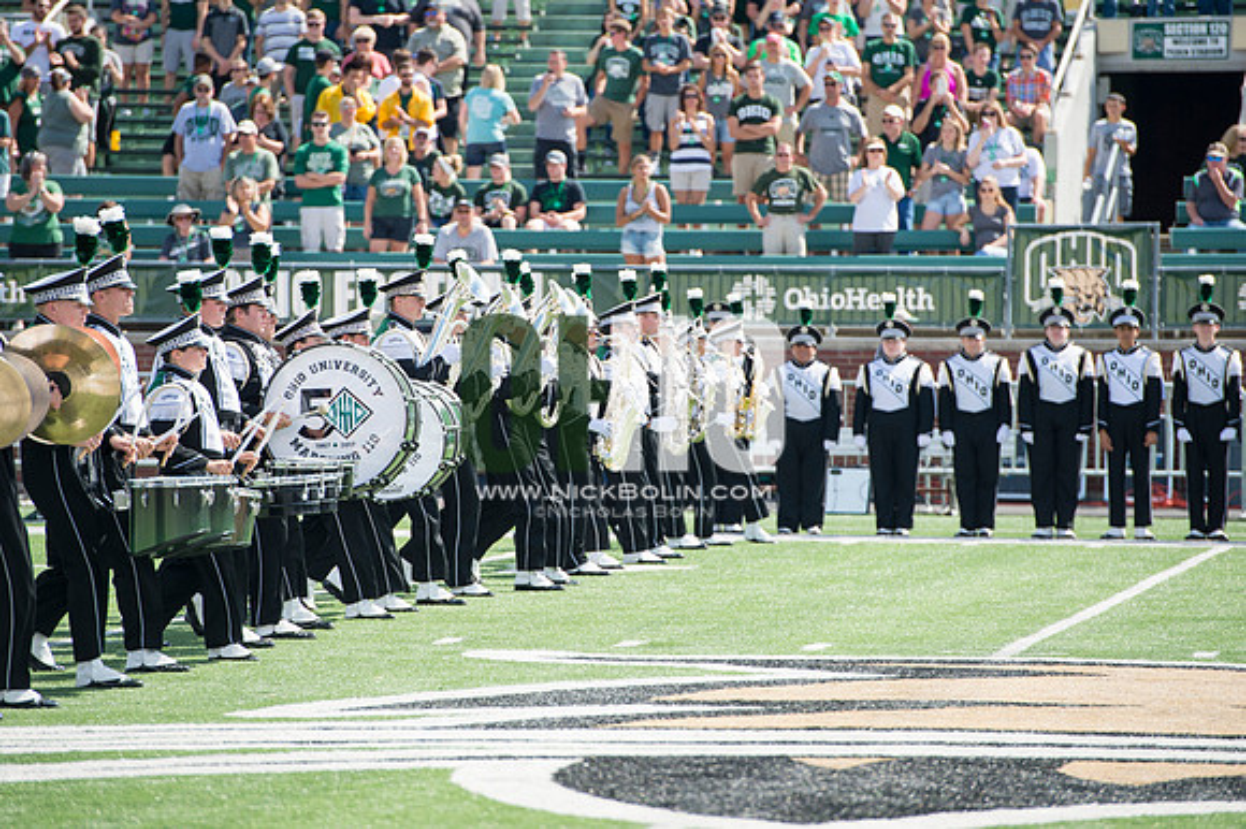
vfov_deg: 6.9
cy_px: 414
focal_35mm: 200
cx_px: 623
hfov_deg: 10.3
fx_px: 6918
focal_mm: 200
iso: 200
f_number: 4.5
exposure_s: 1/1000
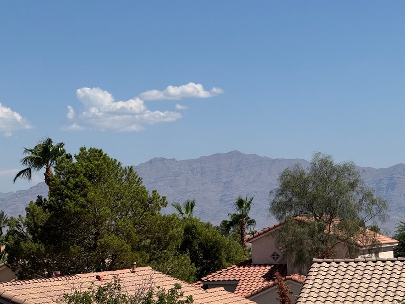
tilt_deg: +1.9
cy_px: 133
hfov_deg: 14.2
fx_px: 1626
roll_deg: +2.0
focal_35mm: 139
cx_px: 183
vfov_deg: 10.7
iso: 50
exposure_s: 1/3058
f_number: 2.8
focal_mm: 15.66
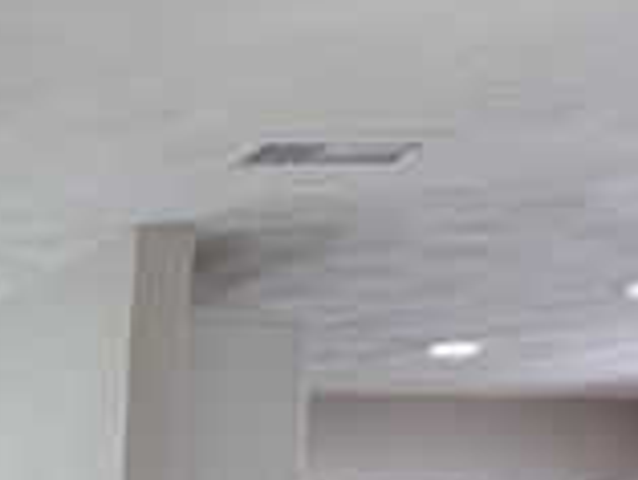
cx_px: -660
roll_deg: -0.5
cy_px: 801
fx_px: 1881
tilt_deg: -3.2
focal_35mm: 102
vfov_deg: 13.4
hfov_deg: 15.3
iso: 250
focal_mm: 6.76
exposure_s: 1/120
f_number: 1.78
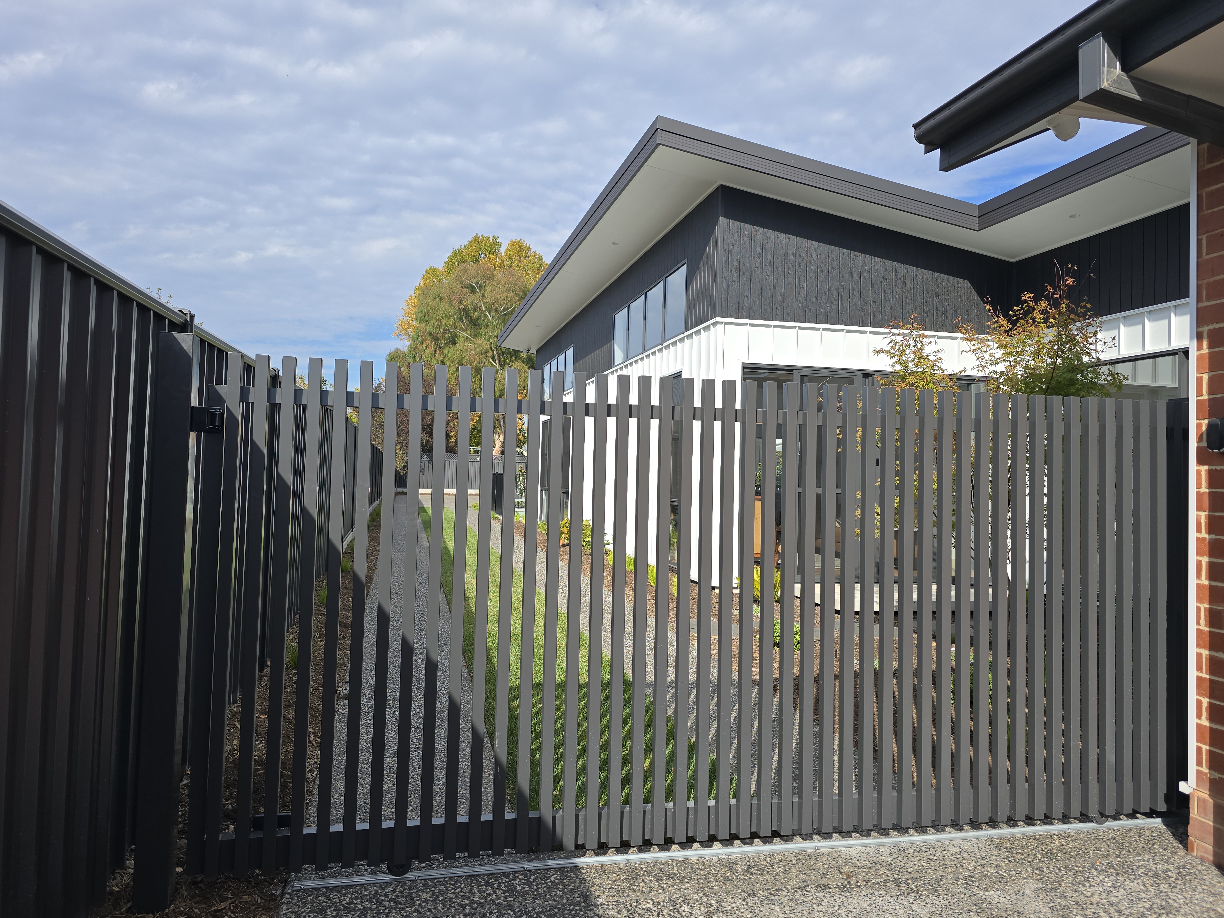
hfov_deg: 71.6
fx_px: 849
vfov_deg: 56.8
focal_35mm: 24
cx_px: 592
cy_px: 455
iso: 12
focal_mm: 6.3
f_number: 1.7
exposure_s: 1/820
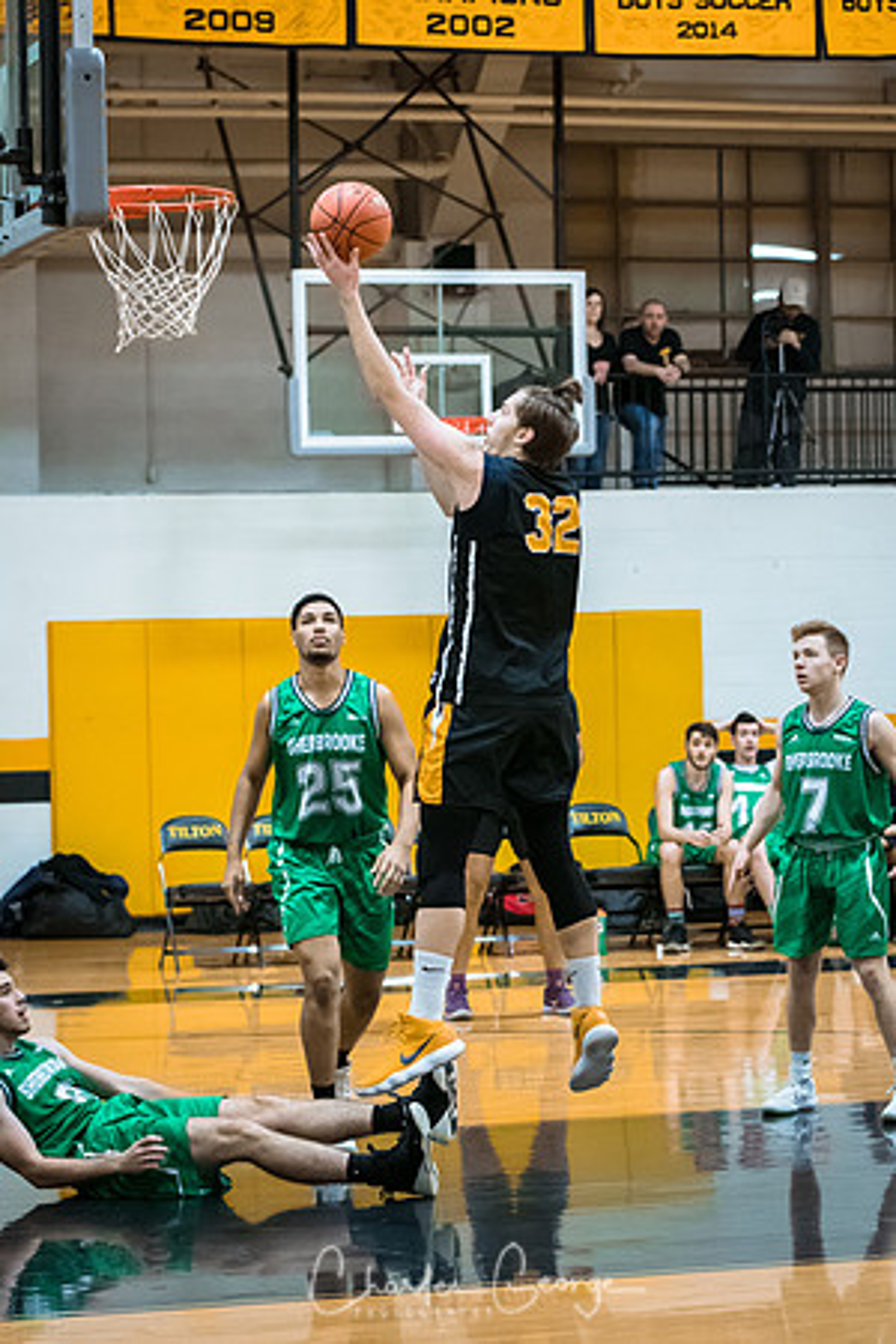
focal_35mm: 105
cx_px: 448
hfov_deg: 13.0
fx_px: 3920
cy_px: 672
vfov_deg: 19.5
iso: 3200
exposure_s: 1/400
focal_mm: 70
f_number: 2.8
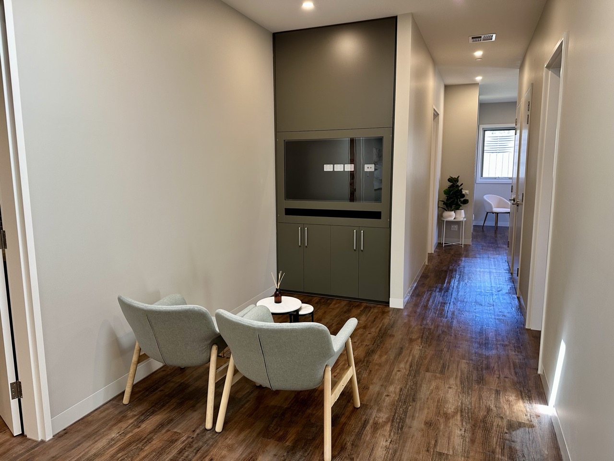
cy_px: 230
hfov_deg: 71.6
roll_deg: +0.3
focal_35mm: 24
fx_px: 426
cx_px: 307
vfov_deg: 56.8
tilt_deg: -5.7
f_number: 1.78
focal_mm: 6.86
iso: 125
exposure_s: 1/100
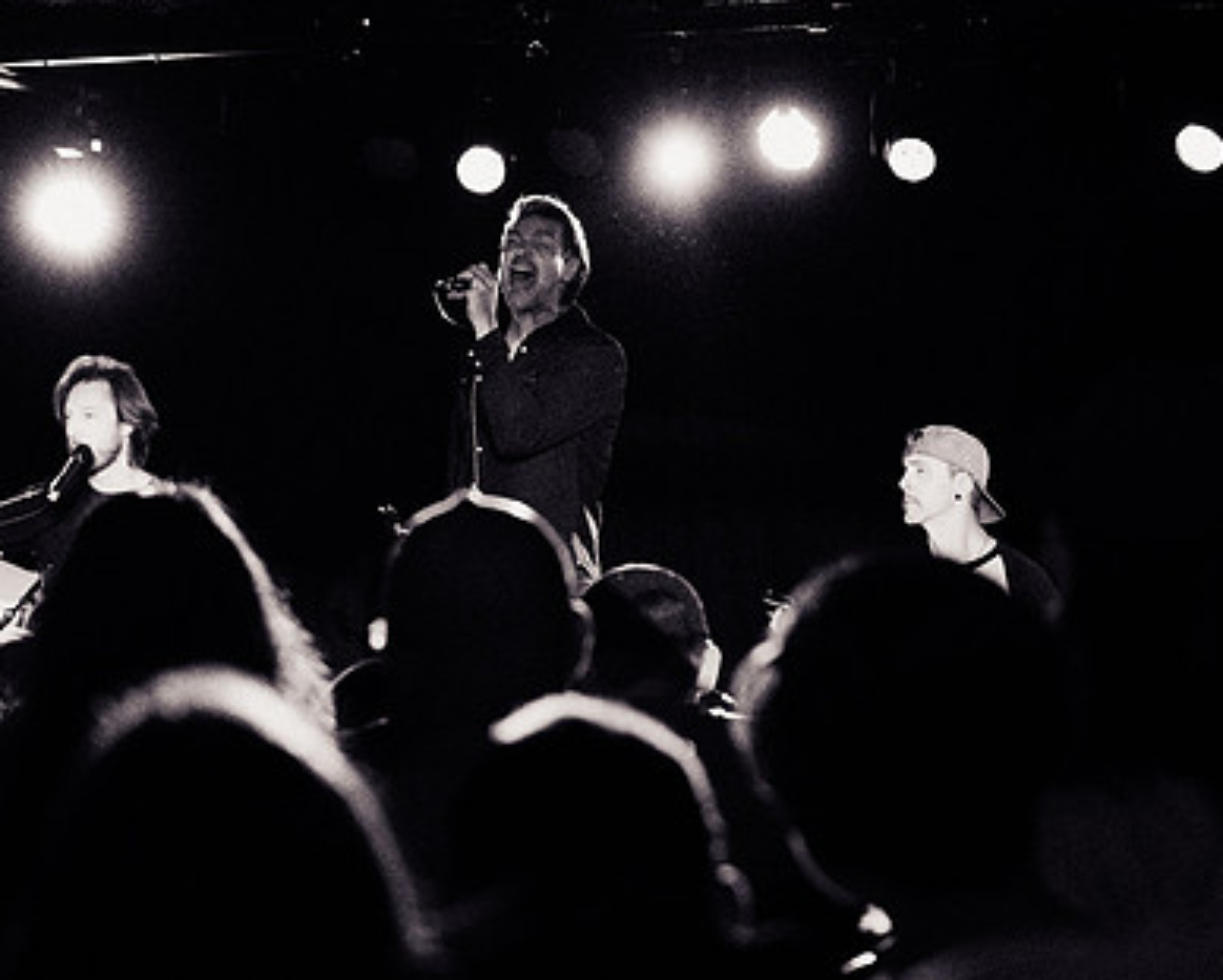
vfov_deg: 13.6
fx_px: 4093
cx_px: 452
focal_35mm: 113
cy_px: 312
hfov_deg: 17.0
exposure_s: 1/400
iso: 3200
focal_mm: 70
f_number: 3.5
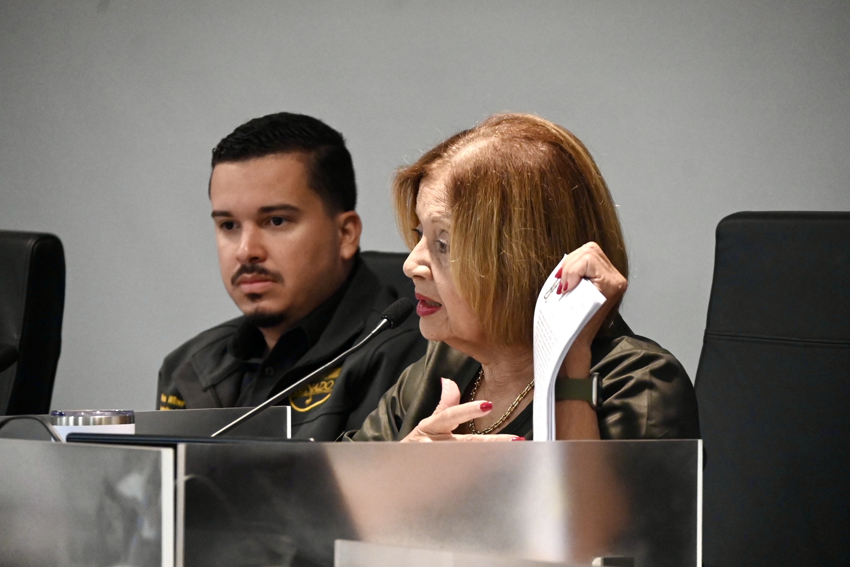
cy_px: 284
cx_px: 425
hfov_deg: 9.5
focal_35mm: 217
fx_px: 5123
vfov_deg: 6.3
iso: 6400
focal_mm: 145
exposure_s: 1/320
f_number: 5.6
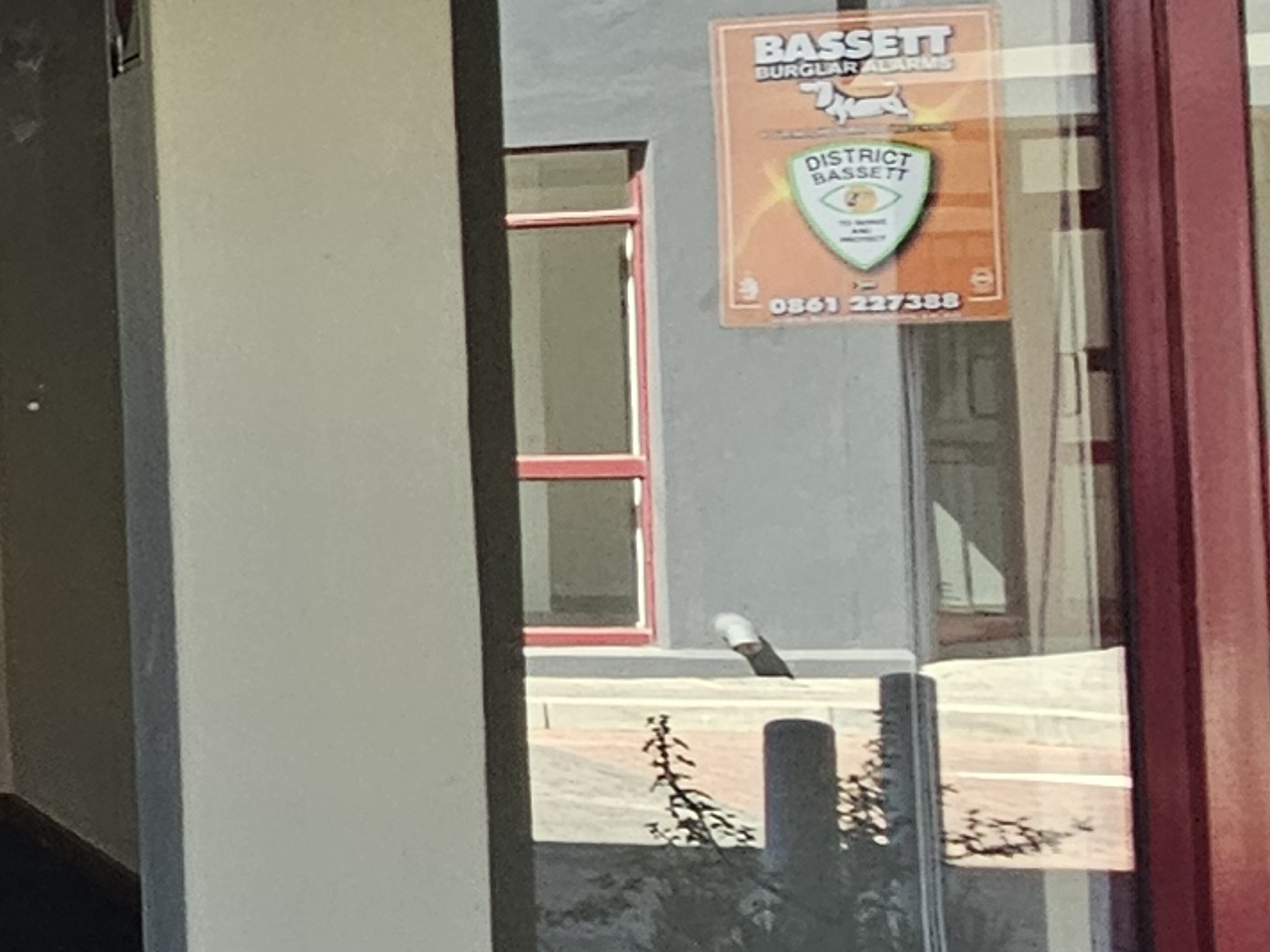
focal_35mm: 73
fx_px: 2678
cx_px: -2035
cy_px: 342
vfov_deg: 20.1
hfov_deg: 13.8
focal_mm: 2.2
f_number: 2.2
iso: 160
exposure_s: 1/190
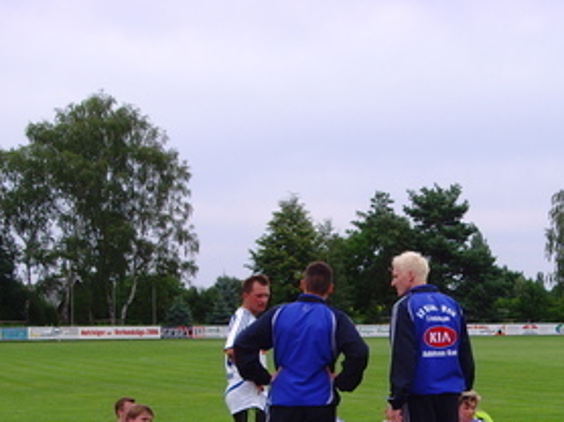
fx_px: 1465
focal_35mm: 90
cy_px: 376
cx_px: 398
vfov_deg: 16.2
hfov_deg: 21.7
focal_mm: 8.8
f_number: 3.8
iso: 80
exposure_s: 1/180
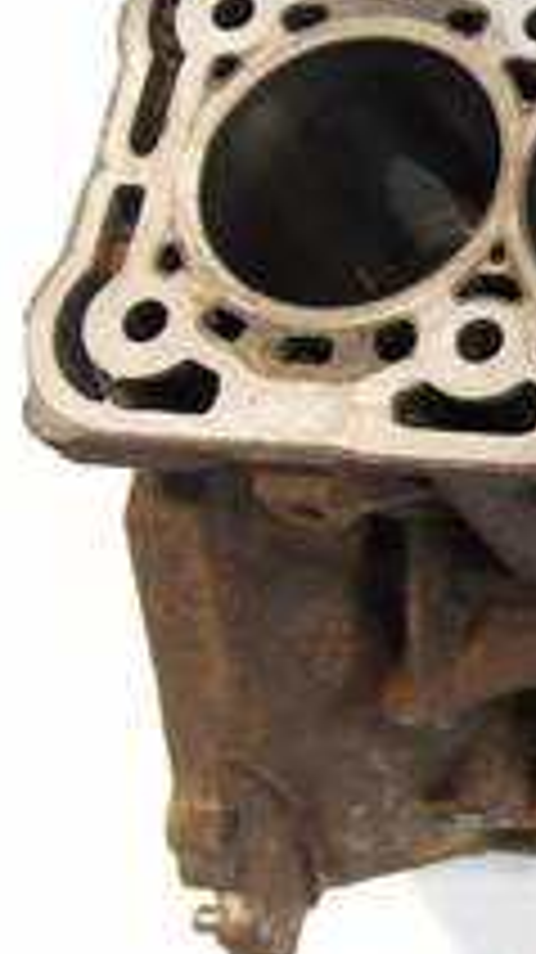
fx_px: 1873
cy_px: 387
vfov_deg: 28.5
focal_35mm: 74
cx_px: 919
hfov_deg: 14.6
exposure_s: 1/60
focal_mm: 15
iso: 800
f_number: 3.6
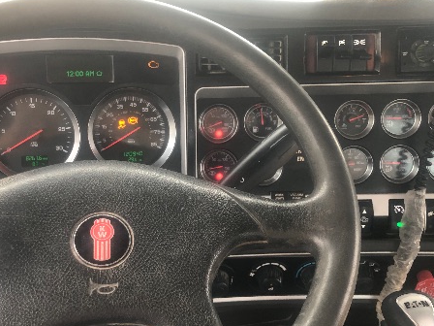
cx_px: 180
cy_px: 181
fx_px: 502
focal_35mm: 40
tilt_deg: -30.8
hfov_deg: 46.6
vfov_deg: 35.9
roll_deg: -4.3
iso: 40
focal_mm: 4
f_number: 1.8
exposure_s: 1/17
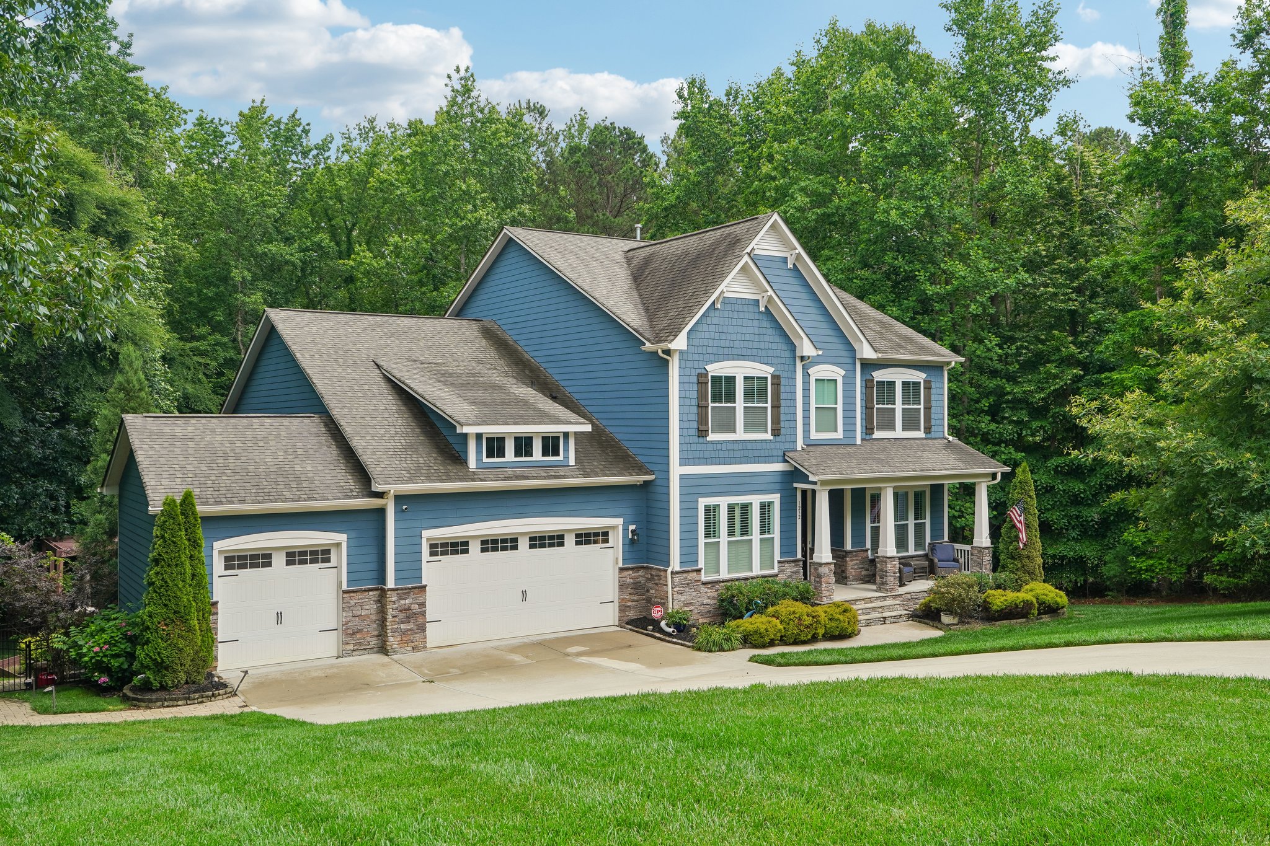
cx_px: 635
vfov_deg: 43.6
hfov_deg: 61.9
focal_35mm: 30
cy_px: 423
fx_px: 1058
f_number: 8
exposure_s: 1/30
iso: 100
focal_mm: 20
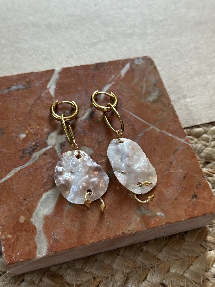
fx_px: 398
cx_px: 108
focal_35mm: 48
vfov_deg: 39.7
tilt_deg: -58.2
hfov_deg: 30.3
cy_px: 144
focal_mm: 6.86
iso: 250
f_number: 1.78
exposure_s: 1/60
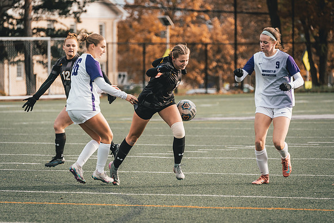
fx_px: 2693
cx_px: 173
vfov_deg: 4.7
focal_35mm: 290
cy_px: 117
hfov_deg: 7.1
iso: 800
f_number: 6.3
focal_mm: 277
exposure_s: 1/1000
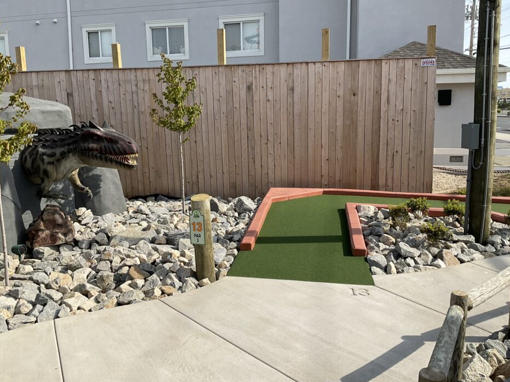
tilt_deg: -8.7
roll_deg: +1.2
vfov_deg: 44.1
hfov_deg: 56.8
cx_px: 236
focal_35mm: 32
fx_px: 471
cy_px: 181
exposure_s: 1/1730
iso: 16
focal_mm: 3
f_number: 1.8
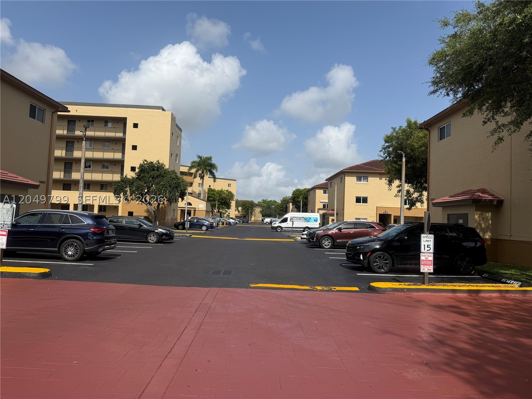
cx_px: 266
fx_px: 369
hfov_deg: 71.6
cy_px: 200
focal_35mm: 24
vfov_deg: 56.8
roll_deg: -2.3
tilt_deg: +2.1
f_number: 1.78
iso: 80
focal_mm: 6.76
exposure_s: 1/6173
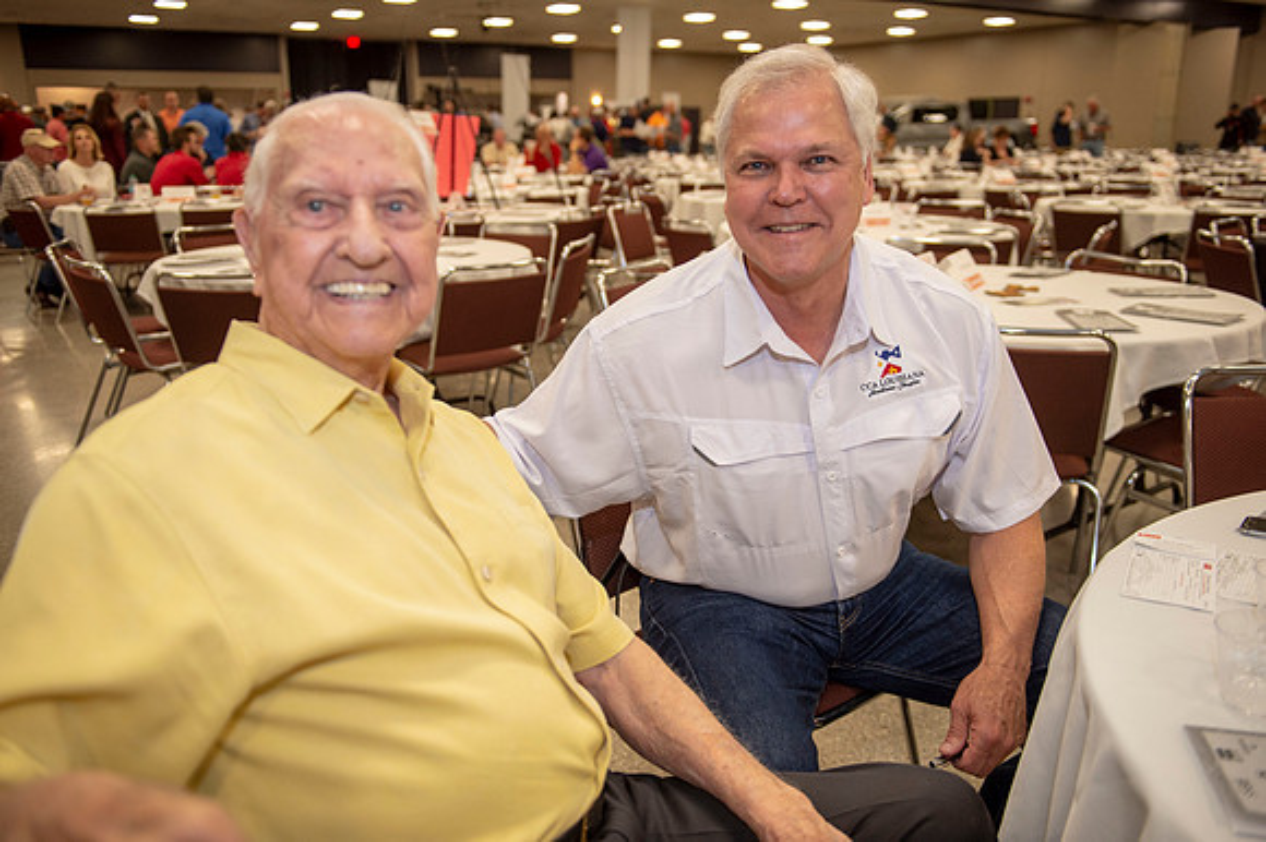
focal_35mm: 31
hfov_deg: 60.3
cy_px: 421
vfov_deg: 42.3
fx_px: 1090
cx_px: 633
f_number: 2.8
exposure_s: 1/125
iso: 800
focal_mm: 31
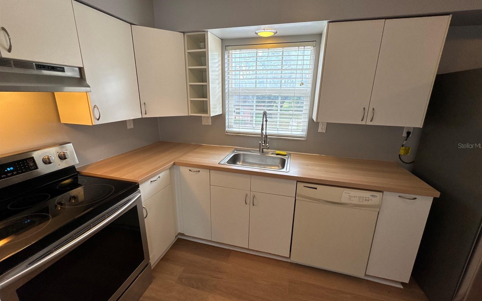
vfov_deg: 74.8
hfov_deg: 101.5
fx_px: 197
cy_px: 145
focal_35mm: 15
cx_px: 243
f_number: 2.2
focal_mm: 2.22
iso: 160
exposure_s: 1/120
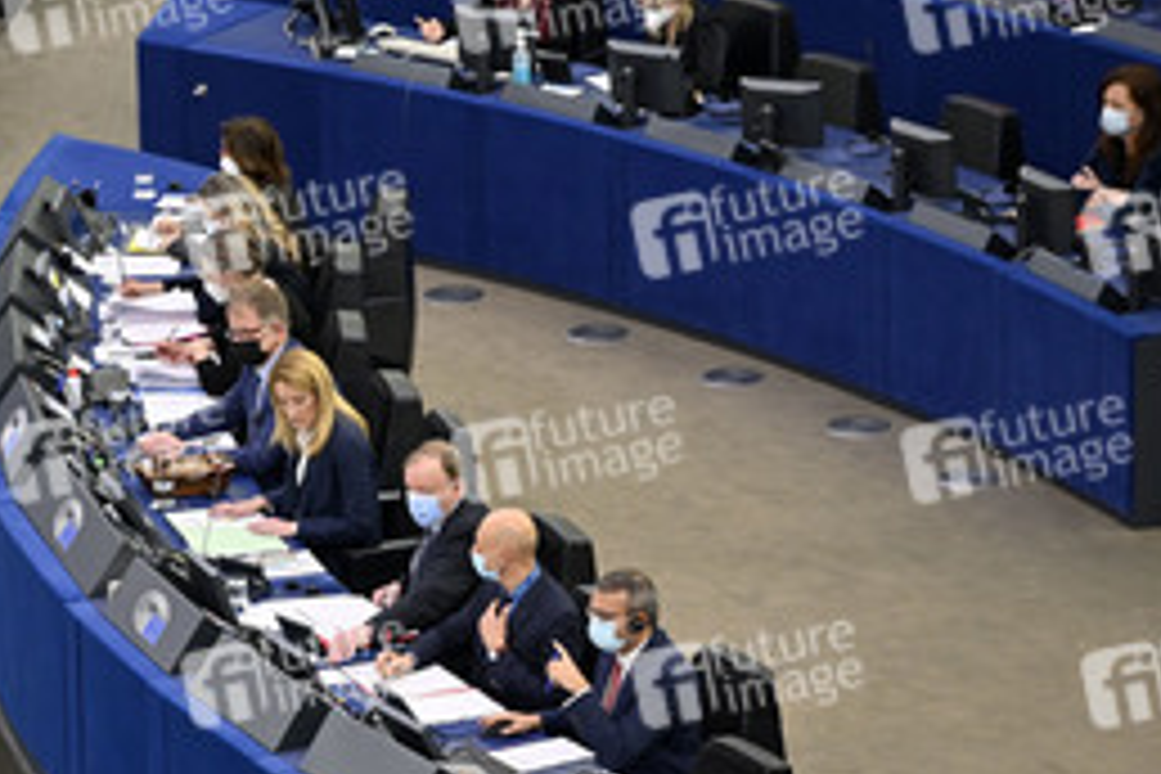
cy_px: 562
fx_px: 8739
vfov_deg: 5.1
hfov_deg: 7.6
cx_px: 178
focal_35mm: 271
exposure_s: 1/500
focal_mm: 155
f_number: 2.8
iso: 1250
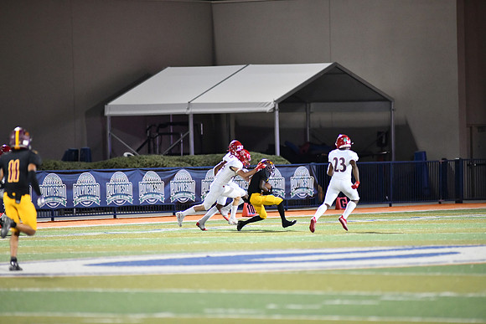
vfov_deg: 4.6
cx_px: 243
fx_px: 4051
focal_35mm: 300
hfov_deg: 6.9
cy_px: 162
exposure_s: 1/1000
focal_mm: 300
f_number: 2.8
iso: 6400
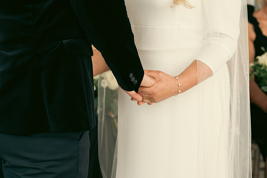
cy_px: 89
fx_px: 779
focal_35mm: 105
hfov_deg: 19.5
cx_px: 134
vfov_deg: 13.0
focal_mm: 70
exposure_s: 1/160
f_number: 3.5
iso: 320
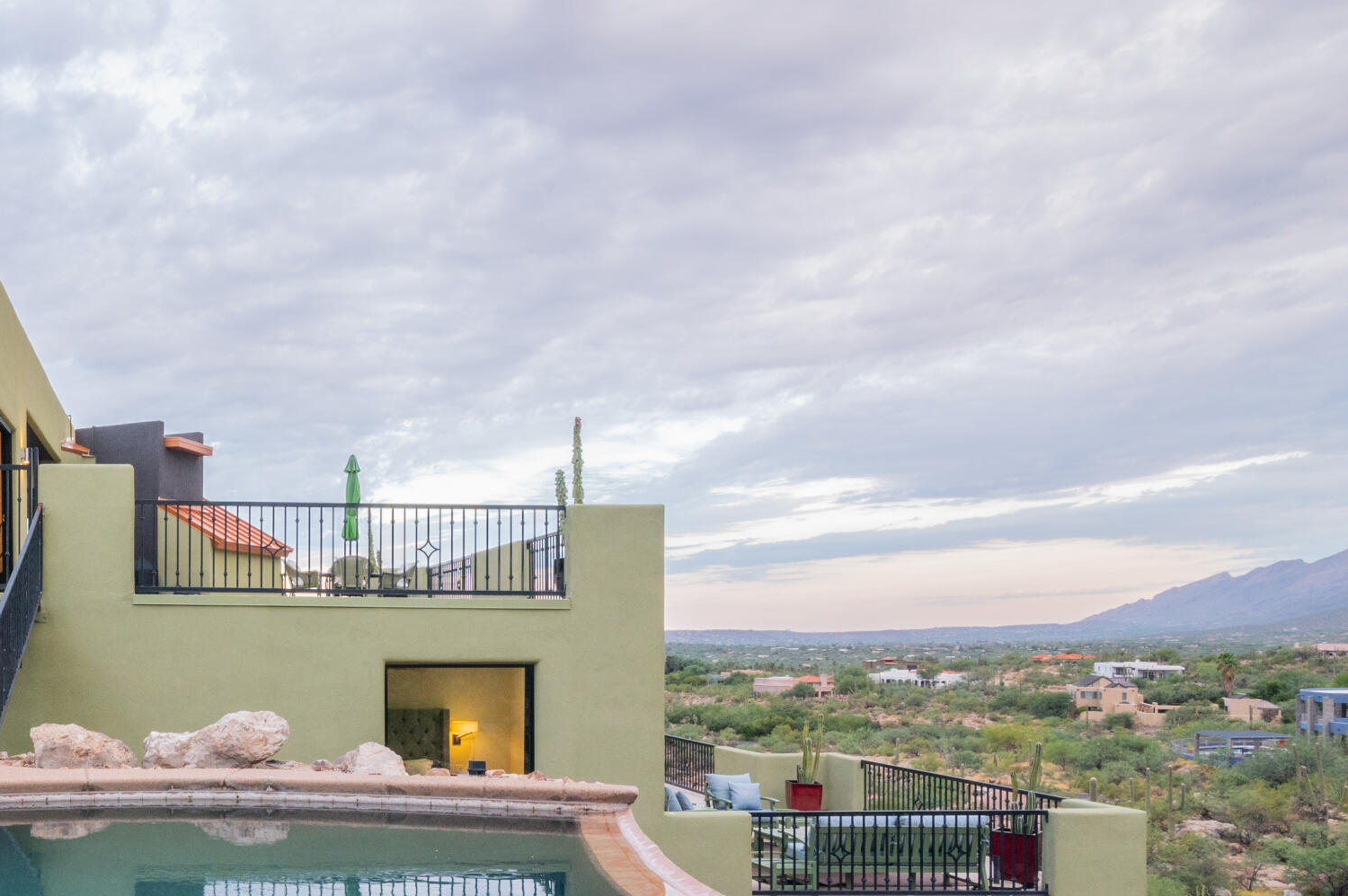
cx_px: 191
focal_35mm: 32
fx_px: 1197
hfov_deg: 53.1
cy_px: 593
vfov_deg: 40.6
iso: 1000
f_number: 22
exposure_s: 1/13
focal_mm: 16
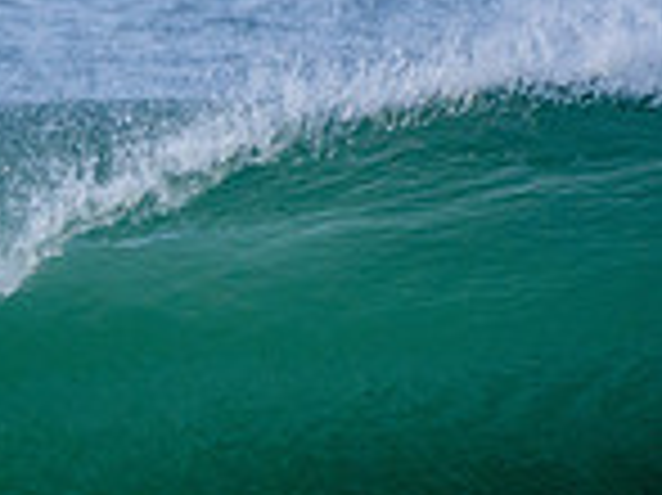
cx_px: -639
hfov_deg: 0.7
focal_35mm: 2841
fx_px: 54287
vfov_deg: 0.5
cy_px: 533
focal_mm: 500
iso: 450
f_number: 5.6
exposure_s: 1/2000
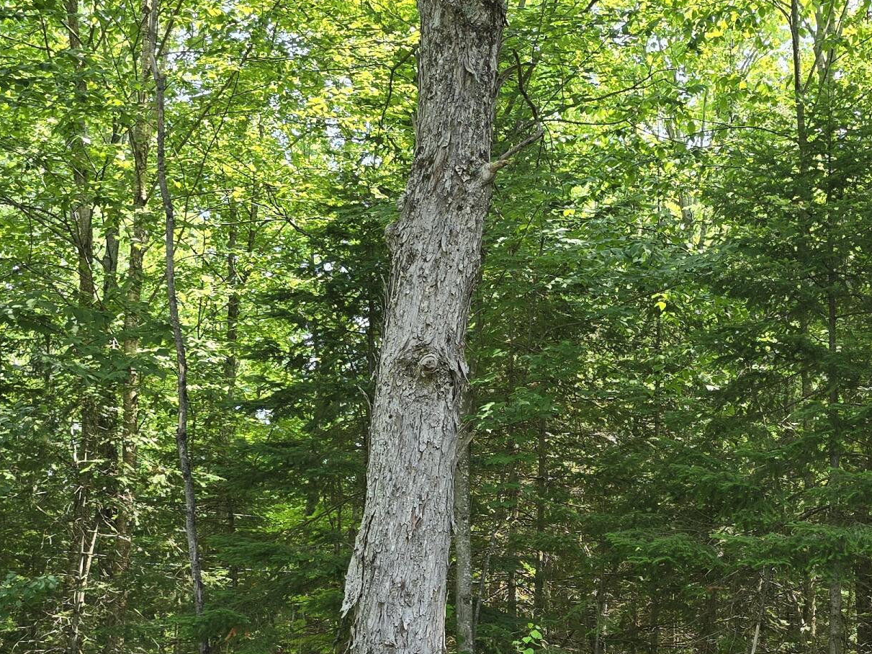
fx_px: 1436
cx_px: 640
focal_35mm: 57
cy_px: 617
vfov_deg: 24.7
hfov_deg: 33.2
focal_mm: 6.3
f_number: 1.7
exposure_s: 1/180
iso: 40
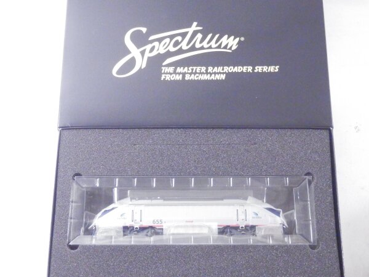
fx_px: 704
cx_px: 184
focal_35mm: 66
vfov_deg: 22.3
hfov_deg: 29.4
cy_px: 138
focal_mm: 11.9
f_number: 4.4
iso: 3200
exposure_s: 1/160
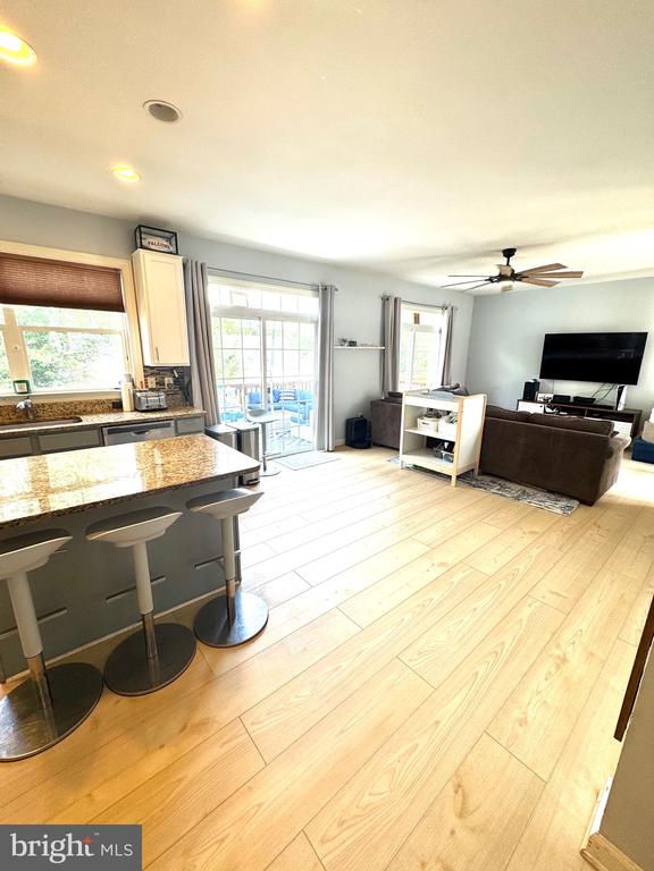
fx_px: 353
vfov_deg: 102.1
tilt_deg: -13.7
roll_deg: +0.1
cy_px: 436
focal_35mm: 14
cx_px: 327
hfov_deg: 85.7
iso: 50
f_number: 2.2
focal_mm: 2.22
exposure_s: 1/120
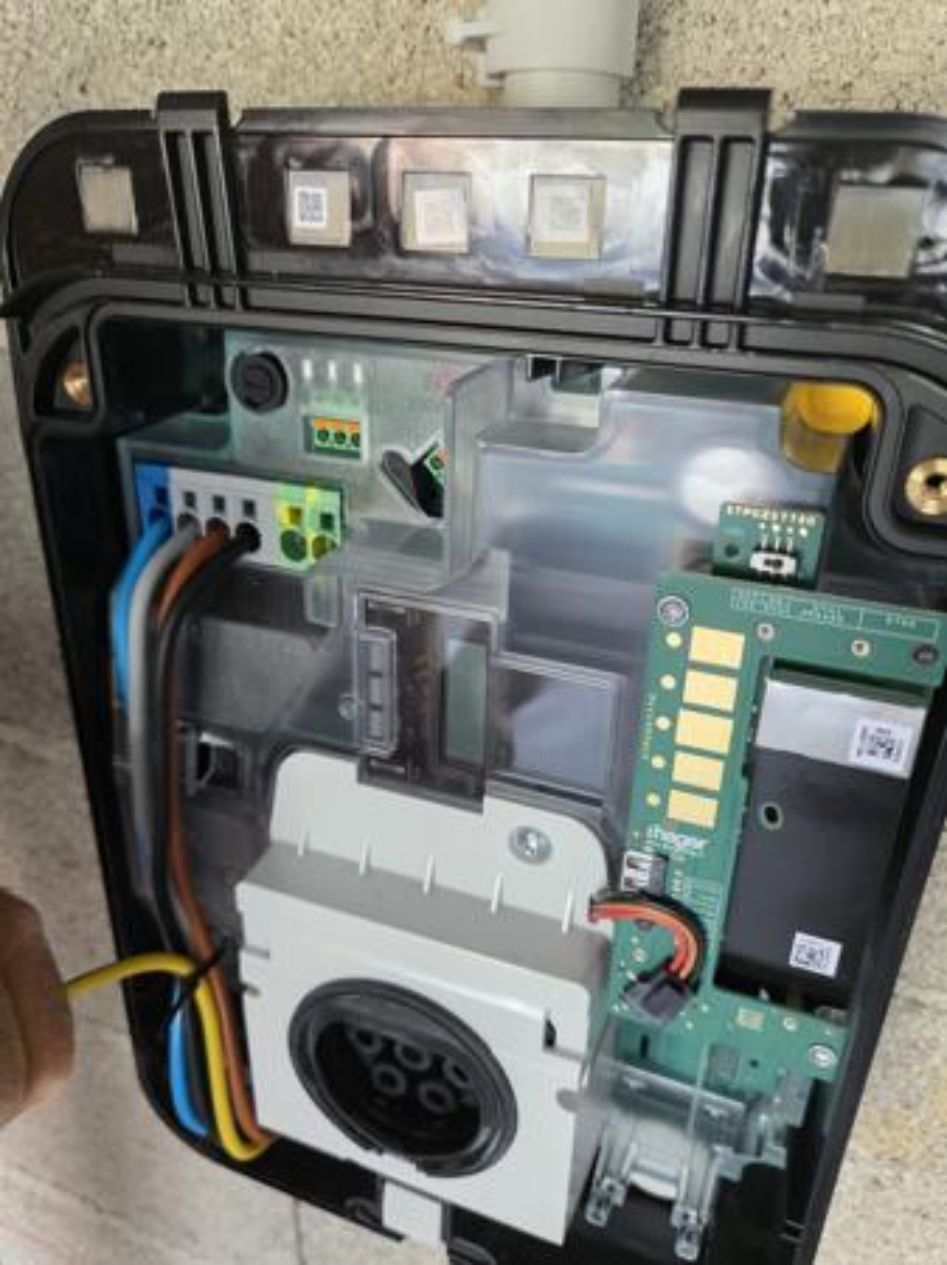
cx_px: 474
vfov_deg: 74.0
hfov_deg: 58.8
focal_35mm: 23
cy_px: 632
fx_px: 840
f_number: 1.7
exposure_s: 1/100
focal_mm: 6.3
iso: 320
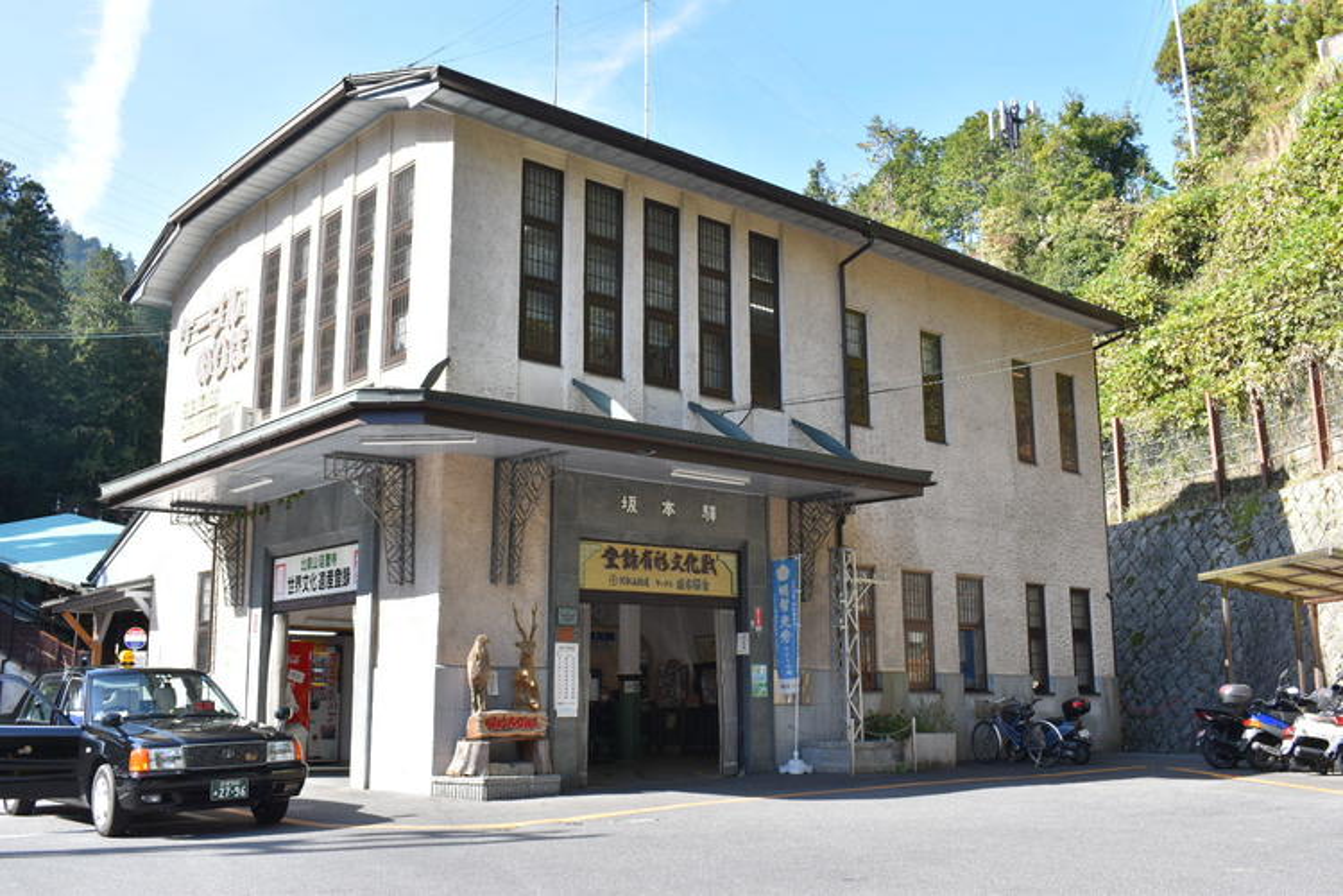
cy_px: 448
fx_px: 1287
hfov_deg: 55.1
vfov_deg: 38.4
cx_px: 672
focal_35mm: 34
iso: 320
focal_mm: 23
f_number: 8
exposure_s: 1/250
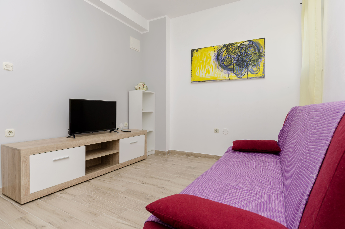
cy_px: 114
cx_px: 172
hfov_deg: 85.5
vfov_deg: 63.0
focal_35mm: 20
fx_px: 187
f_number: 7.1
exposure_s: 1/40
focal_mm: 13
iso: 200
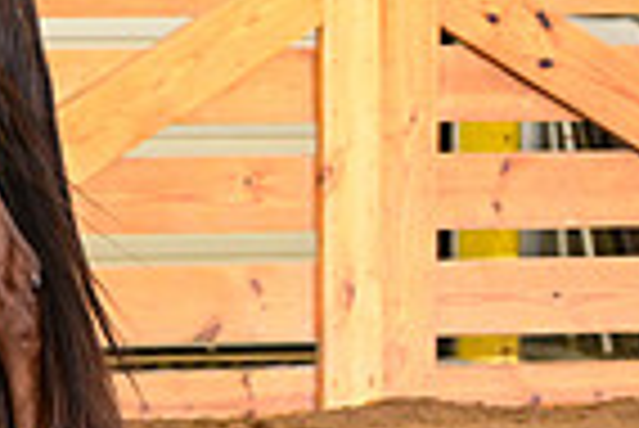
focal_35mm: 571
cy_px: -74
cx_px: -626
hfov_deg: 3.6
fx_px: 10145
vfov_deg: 2.4
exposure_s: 1/200
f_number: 4.5
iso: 2500
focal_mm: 140
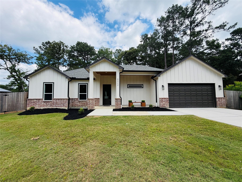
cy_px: 91
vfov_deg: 85.7
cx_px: 121
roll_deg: +0.4
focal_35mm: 14
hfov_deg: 102.1
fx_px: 98
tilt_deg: +3.8
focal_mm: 2.22
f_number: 2.2
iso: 40
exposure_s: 1/770
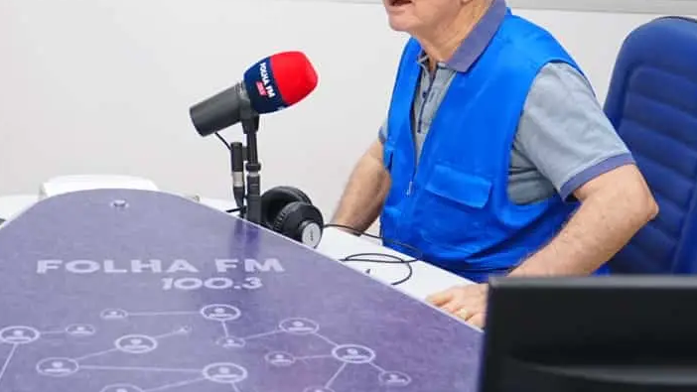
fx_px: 1294
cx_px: 115
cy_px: 74
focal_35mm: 70
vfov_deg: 17.1
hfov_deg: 29.3
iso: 1600
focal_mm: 29
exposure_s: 1/125
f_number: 2.8
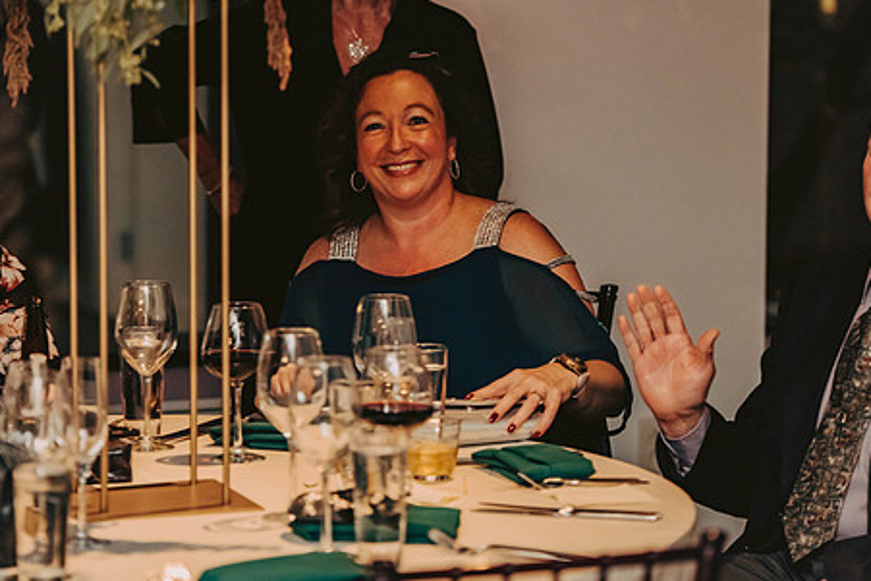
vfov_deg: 9.5
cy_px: 235
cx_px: 367
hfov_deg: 14.2
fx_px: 3485
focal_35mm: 144
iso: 2500
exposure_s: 1/200
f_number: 3.2
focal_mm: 112
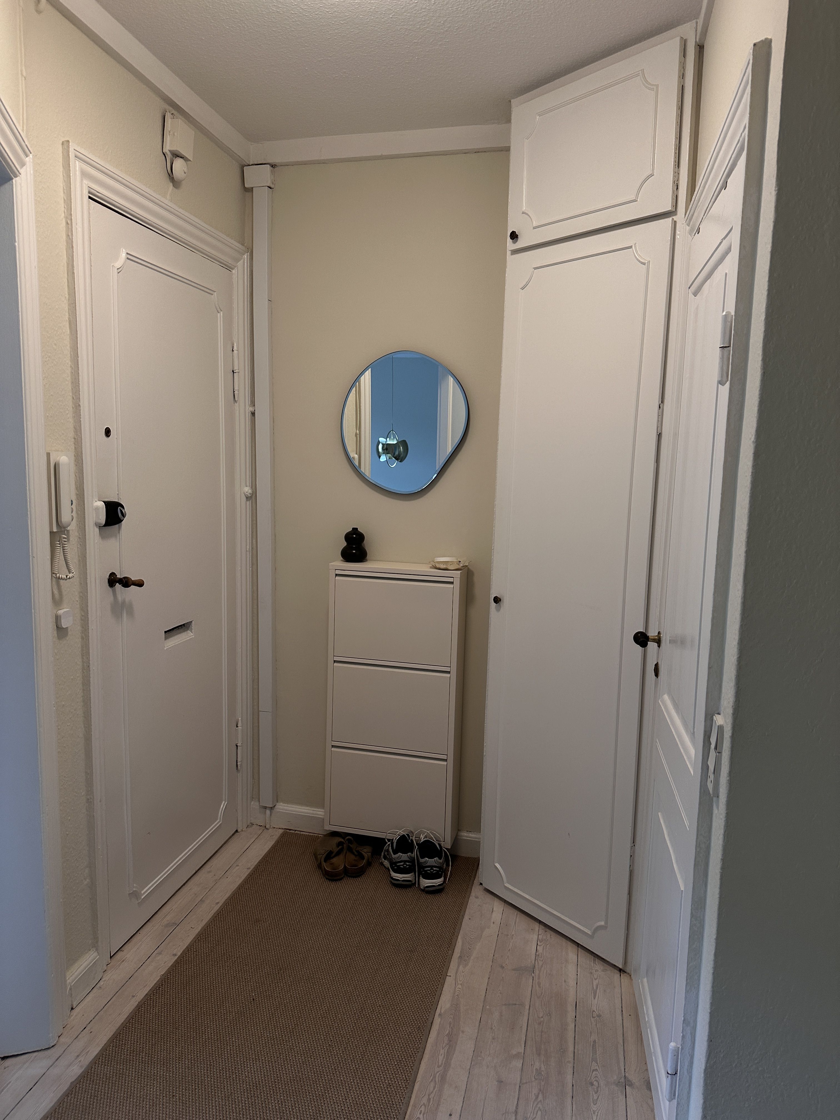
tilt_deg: -6.7
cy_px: 560
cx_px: 420
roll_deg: -2.0
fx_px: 777
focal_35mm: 24
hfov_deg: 56.8
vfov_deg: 71.6
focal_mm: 6.86
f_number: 1.78
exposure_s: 1/100
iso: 125
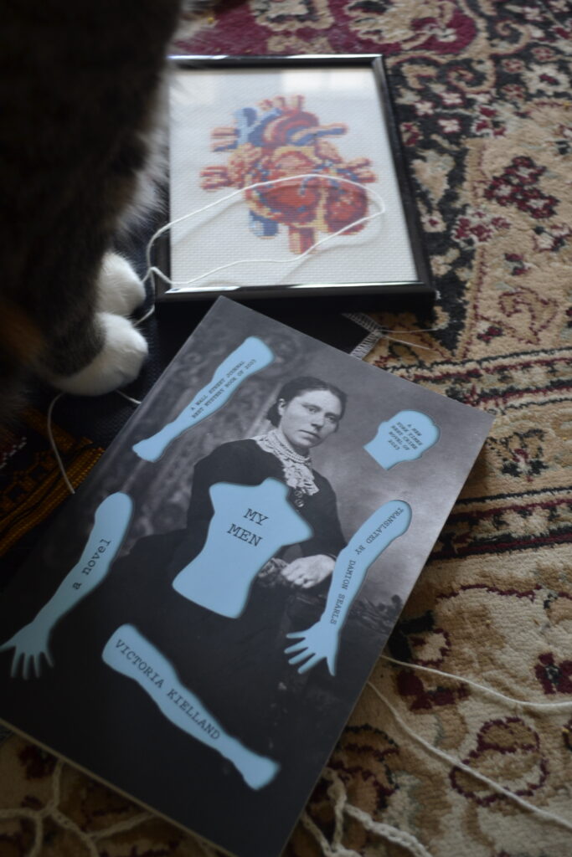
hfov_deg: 34.2
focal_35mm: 39
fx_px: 929
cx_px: 286
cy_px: 428
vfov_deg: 49.5
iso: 400
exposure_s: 1/4
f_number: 4.2
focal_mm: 26
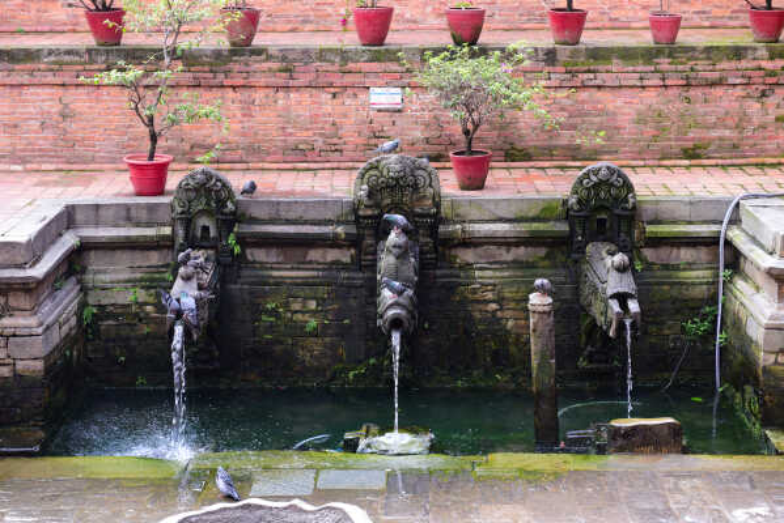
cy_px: 262
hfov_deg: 28.8
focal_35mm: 70
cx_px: 392
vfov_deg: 19.5
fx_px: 1525
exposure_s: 1/160
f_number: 6.3
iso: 500
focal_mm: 70
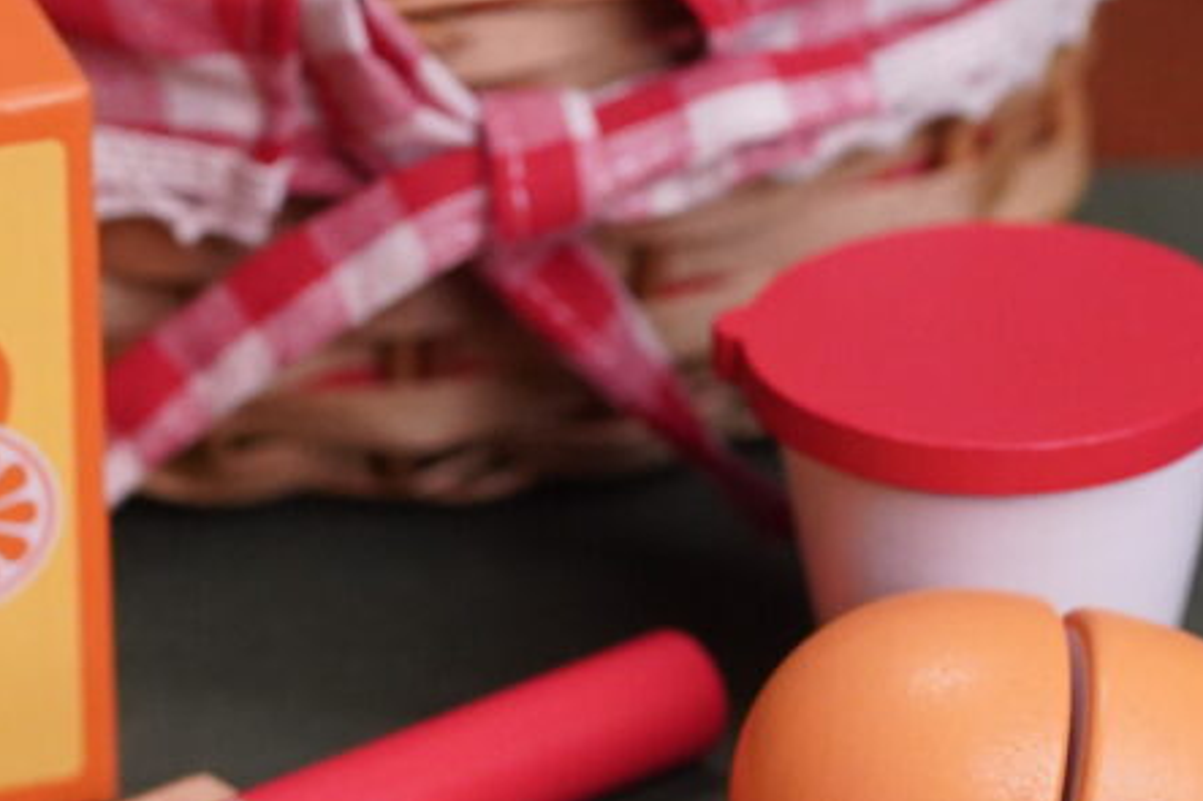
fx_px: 10021
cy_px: 467
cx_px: 573
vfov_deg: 4.6
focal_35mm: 300
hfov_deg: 6.9
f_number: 2.2
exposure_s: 1/125
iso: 1000
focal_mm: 50
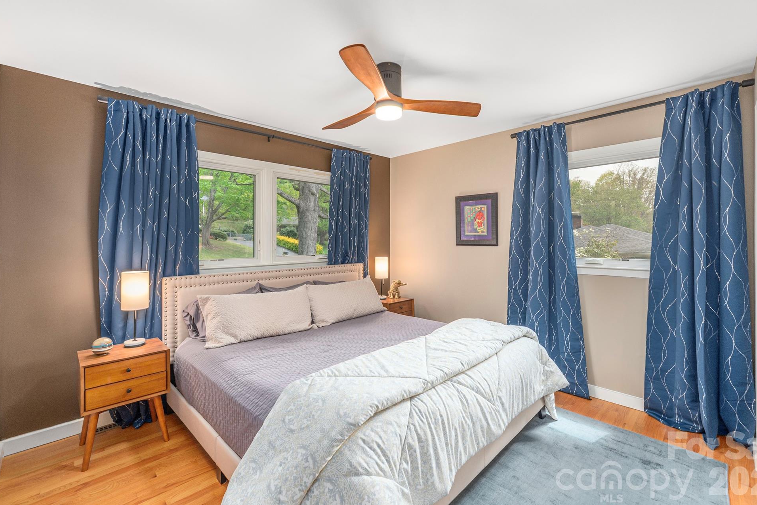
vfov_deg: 77.3
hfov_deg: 100.4
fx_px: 315
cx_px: 389
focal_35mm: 15
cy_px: 239
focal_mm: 14
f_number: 8
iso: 320
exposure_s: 1/30
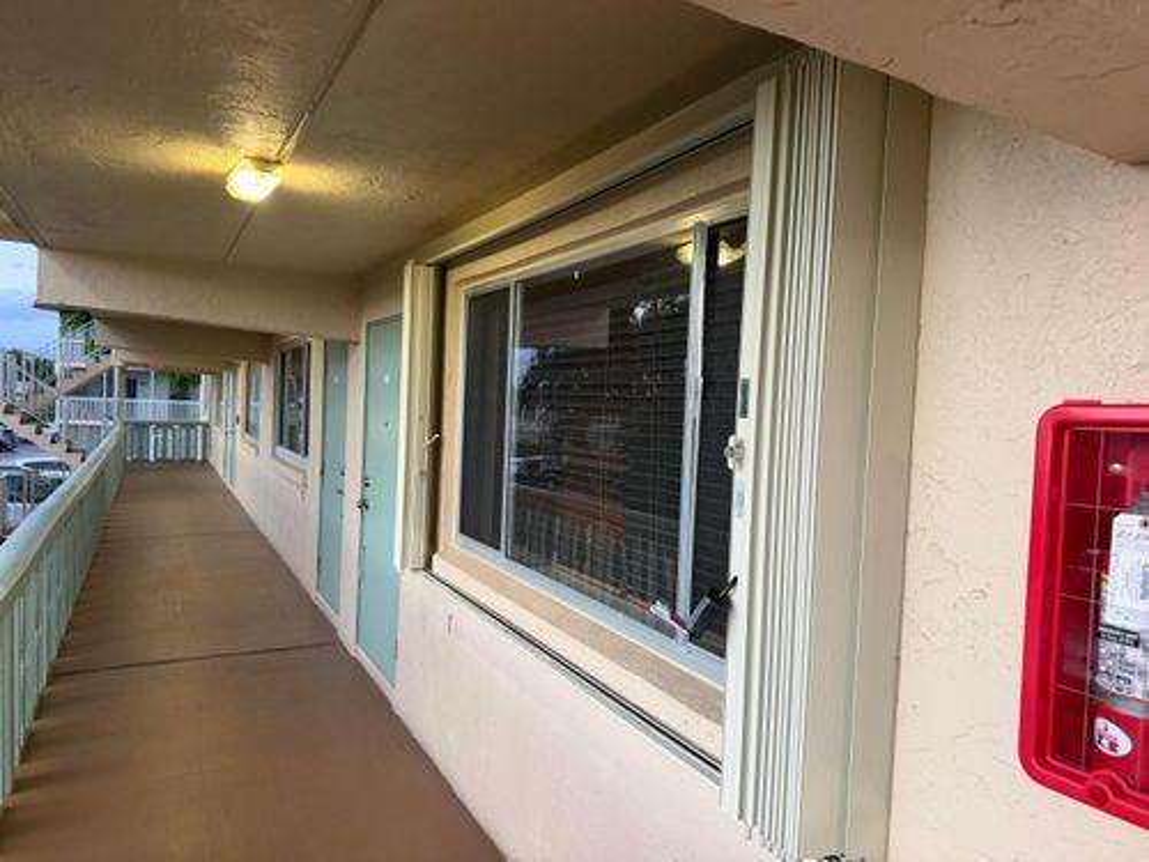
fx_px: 797
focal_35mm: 24
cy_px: 431
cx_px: 574
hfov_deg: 71.6
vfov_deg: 56.8
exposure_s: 1/60
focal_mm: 6.76
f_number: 1.78
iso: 400
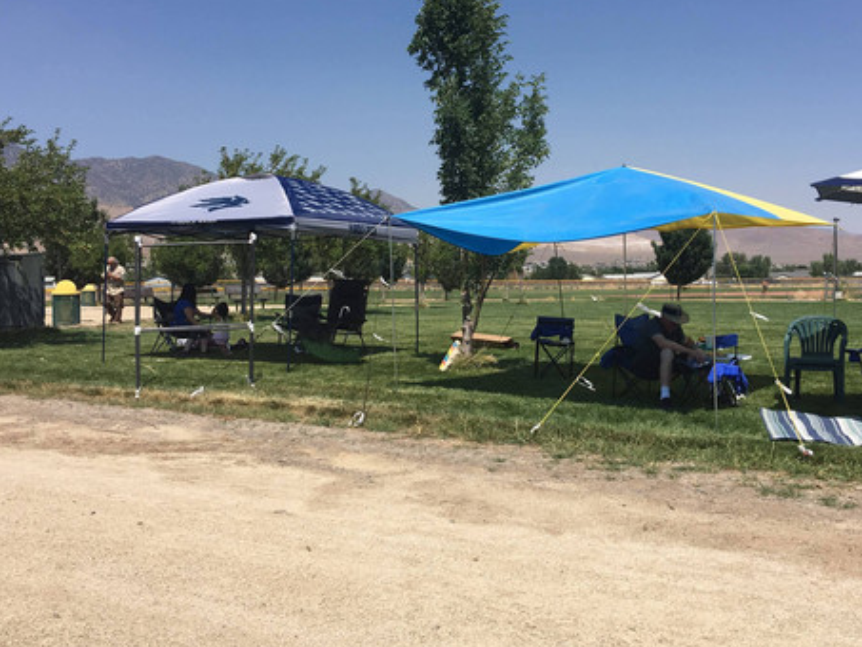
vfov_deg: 35.1
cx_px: 483
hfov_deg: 45.7
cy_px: 276
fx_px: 1021
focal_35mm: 41
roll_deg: +1.5
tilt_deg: +1.9
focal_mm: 4.15
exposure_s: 1/2137
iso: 25
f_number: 2.2
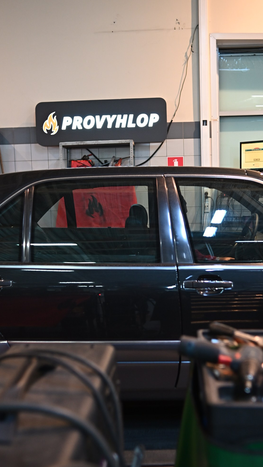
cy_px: 234
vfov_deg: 52.8
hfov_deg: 31.2
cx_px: 142
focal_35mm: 38
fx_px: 471
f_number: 1.8
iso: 1000
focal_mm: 24
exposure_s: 1/100
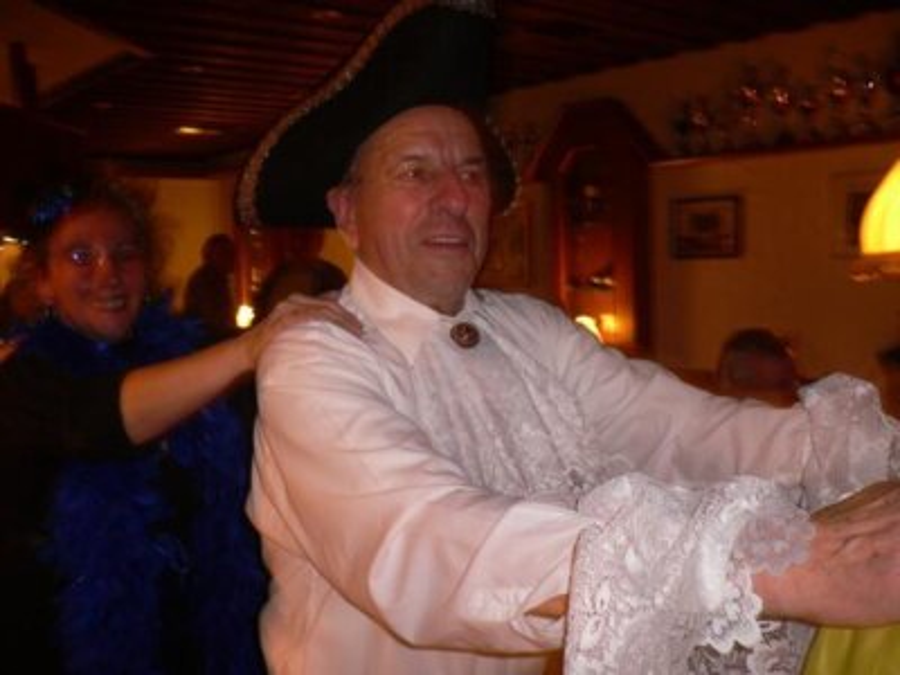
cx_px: 450
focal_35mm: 35
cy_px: 338
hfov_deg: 52.6
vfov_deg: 40.7
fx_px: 910
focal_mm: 5.8
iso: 100
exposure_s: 1/8
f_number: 2.8
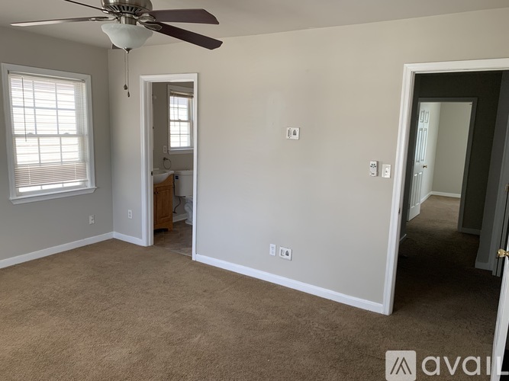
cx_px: 254
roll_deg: -2.2
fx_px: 382
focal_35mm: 26
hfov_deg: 67.3
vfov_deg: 53.0
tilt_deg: -12.2
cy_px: 190
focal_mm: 4.25
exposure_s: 1/83
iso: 100
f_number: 1.8
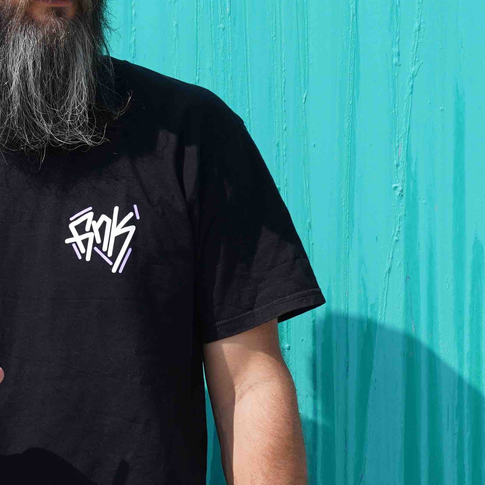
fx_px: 3408
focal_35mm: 215
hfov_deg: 8.1
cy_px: 320
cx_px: 44
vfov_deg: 8.1
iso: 125
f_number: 4.5
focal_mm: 70
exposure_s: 1/1000
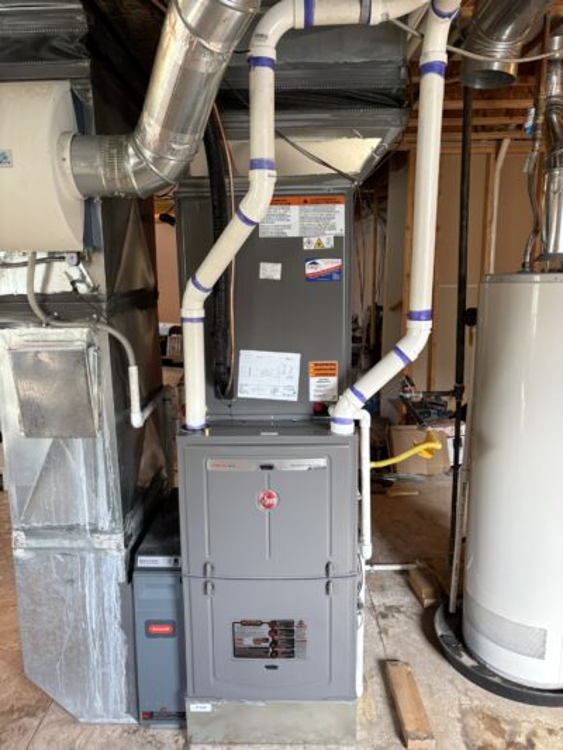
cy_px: 375
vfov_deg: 67.3
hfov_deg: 53.1
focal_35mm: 26
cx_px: 282
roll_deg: +0.4
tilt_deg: -10.0
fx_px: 564
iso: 200
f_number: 1.6
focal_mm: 5.96
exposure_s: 1/60
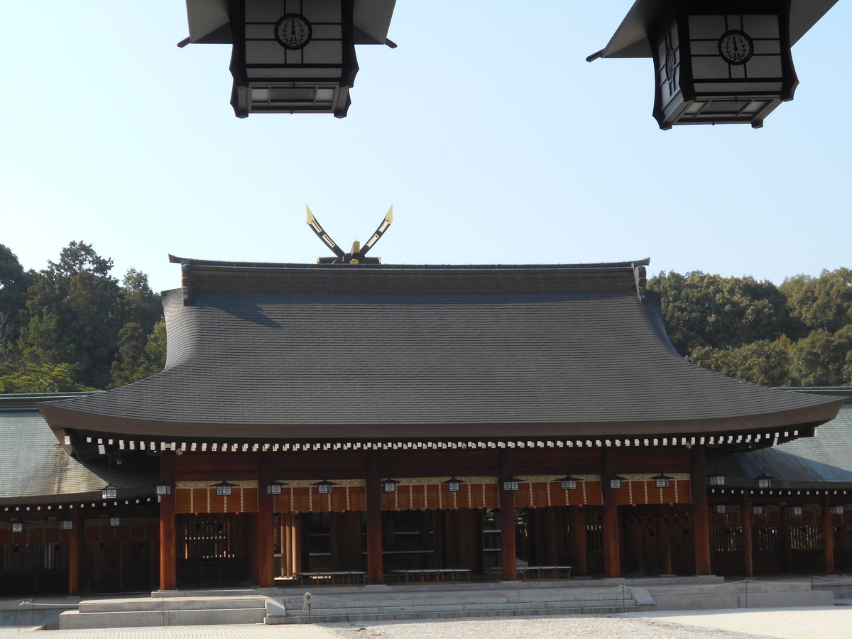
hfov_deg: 29.4
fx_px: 1624
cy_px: 320
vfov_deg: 22.3
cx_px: 426
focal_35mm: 66
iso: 80
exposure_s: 1/250
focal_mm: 11.6
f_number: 5.3
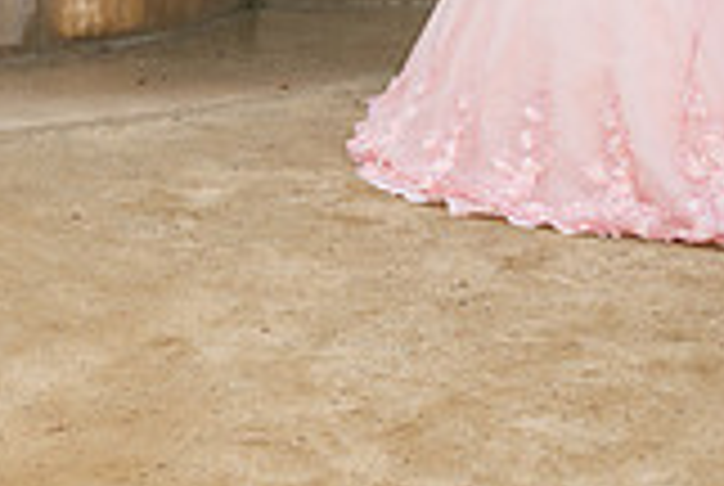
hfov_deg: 17.8
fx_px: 2317
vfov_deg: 11.2
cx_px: 319
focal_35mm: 115
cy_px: -367
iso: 320
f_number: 4.5
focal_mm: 32
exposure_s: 1/200
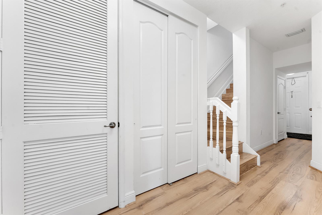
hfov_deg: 101.9
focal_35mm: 15
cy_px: 108
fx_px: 131
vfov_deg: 78.9
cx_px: 161
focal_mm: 14.6
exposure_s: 1/15
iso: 500
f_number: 10
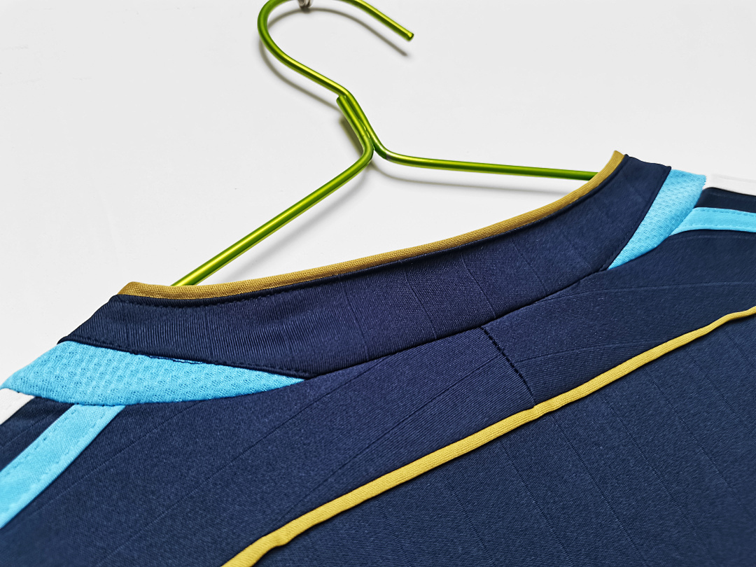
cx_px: 378
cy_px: 284
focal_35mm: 26
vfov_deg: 53.1
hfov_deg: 67.3
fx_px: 568
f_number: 1.8
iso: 50
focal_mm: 5.58
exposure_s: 1/99.9
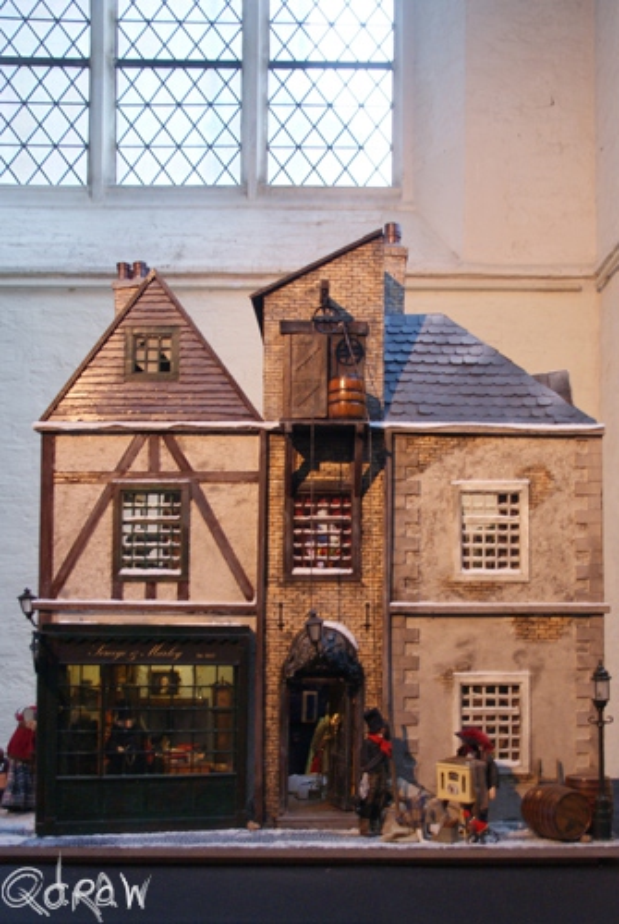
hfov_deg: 40.1
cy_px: 462
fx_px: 848
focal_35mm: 33
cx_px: 310
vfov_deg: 57.2
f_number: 4
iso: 400
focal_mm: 22
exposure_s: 1/15
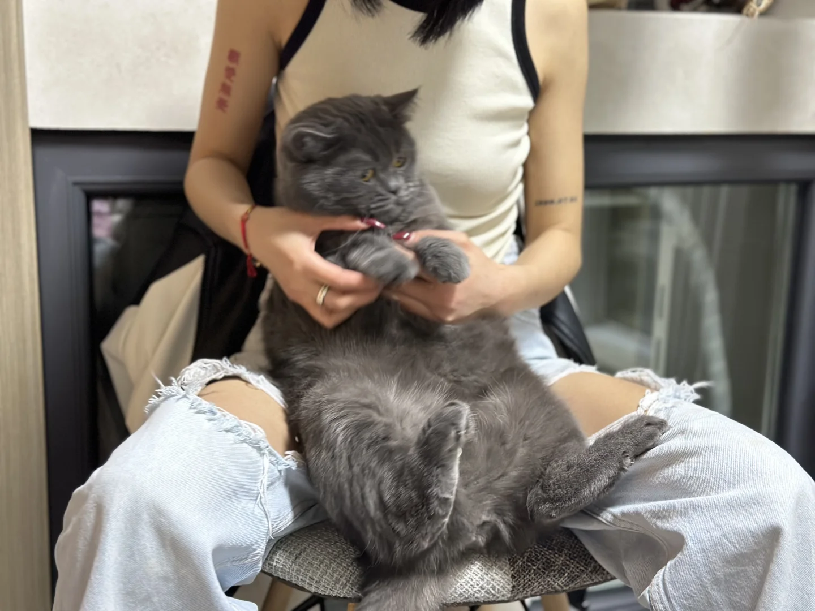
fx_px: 1130
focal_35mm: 48
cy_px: 306
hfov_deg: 39.7
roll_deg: -1.4
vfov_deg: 30.3
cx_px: 408
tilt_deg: -12.6
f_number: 1.78
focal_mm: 6.86
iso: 500
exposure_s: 1/33
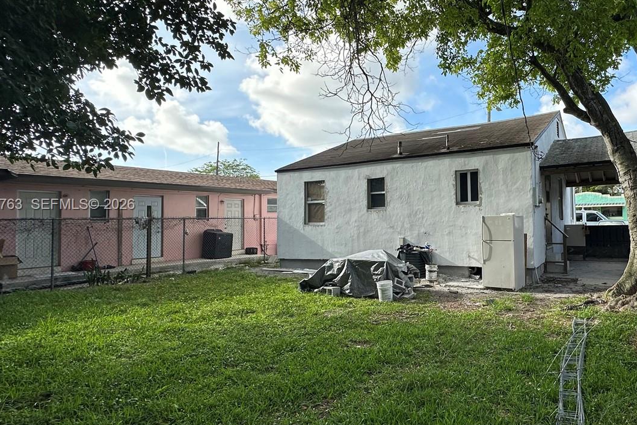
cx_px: 429
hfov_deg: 75.9
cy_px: 205
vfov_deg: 57.2
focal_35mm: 22
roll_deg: +0.7
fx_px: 389
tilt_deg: +1.8
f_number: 2.2
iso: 50
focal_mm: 2.22
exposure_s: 1/988
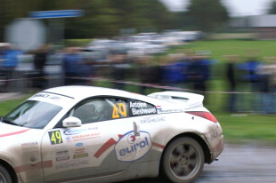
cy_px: 136
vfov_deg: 15.6
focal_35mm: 87
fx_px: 666
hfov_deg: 23.3
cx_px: 105
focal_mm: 30
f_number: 5
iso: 400
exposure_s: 1/40
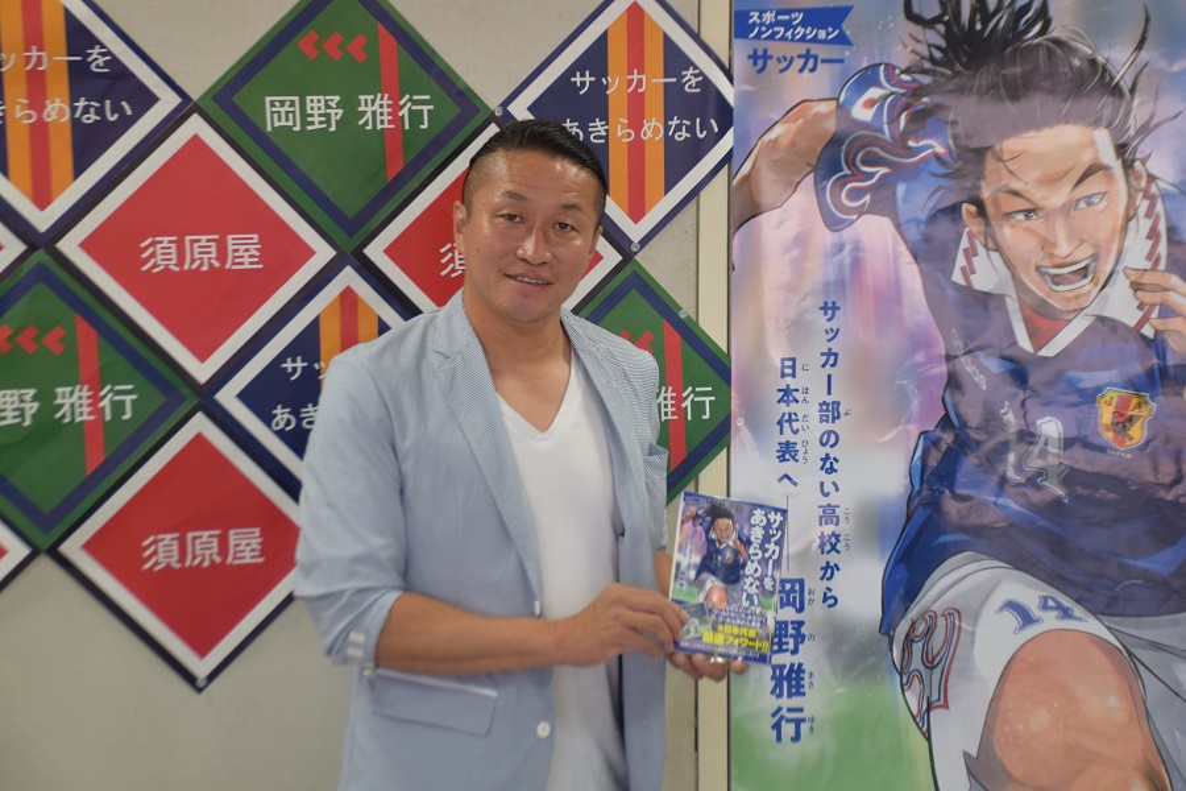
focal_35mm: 75
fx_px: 2471
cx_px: 593
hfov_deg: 27.0
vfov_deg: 18.2
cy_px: 396
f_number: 4.8
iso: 360
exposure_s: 1/60
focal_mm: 50
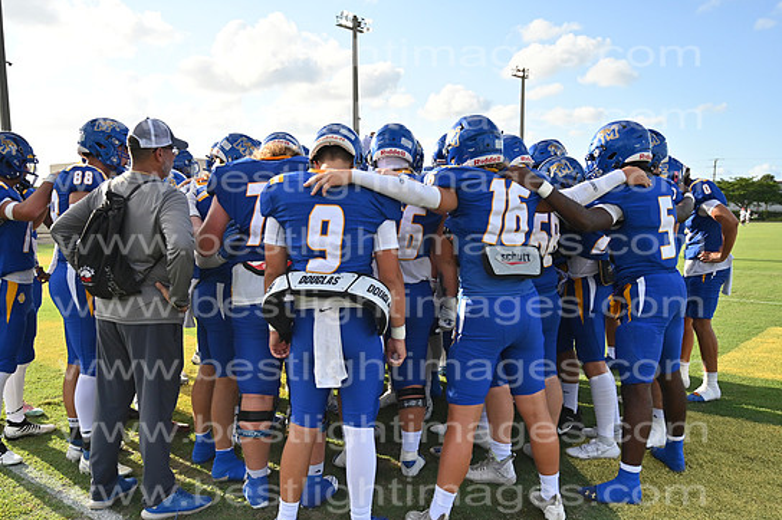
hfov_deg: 57.9
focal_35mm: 33
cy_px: 276
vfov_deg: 40.4
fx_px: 706
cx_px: 382
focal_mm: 30.5
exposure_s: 1/8000
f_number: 4
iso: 1400
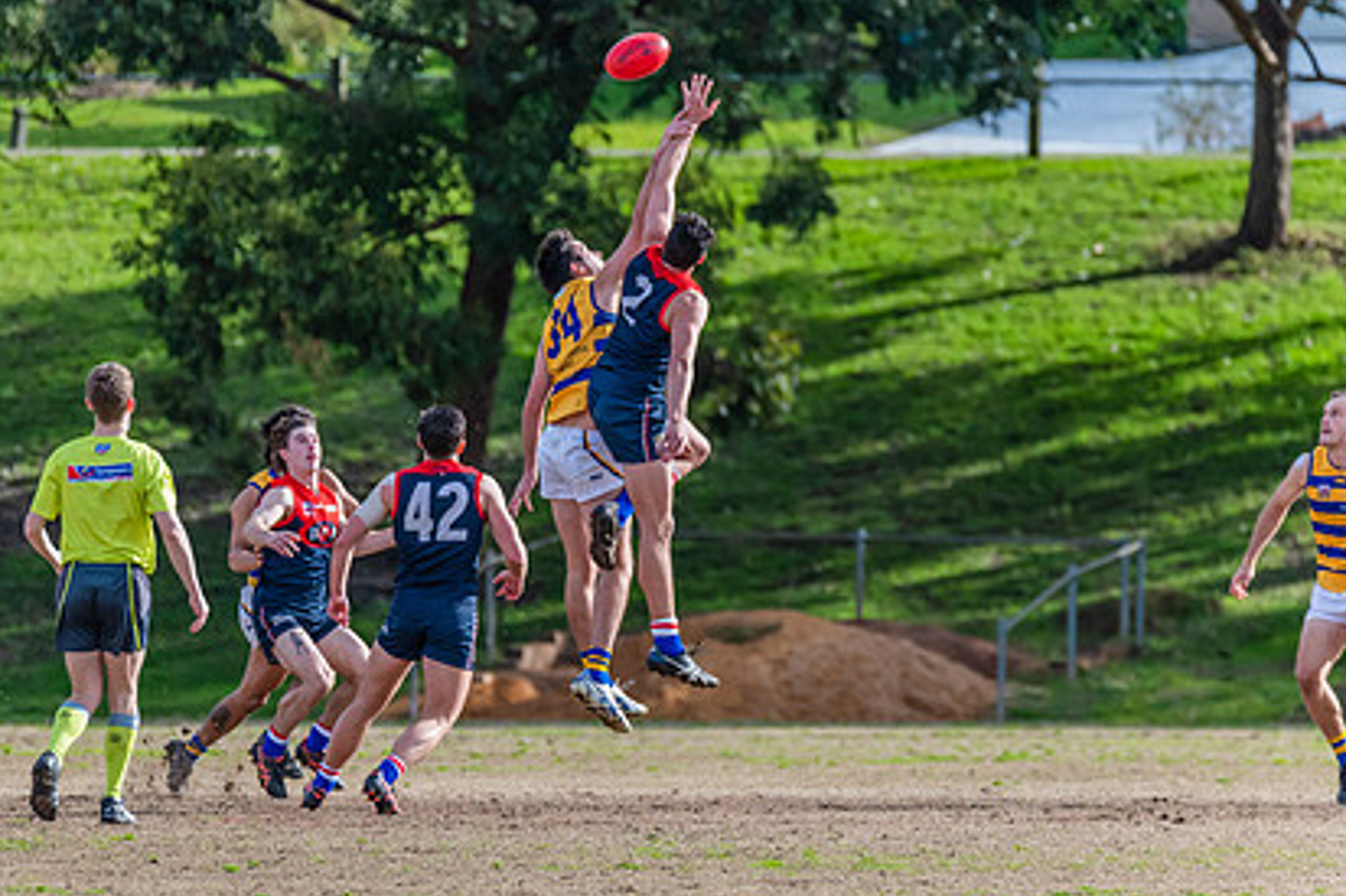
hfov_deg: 3.6
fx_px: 21414
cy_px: 467
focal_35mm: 573
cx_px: 530
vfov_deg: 2.4
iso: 800
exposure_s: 1/1600
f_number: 6.3
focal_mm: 400
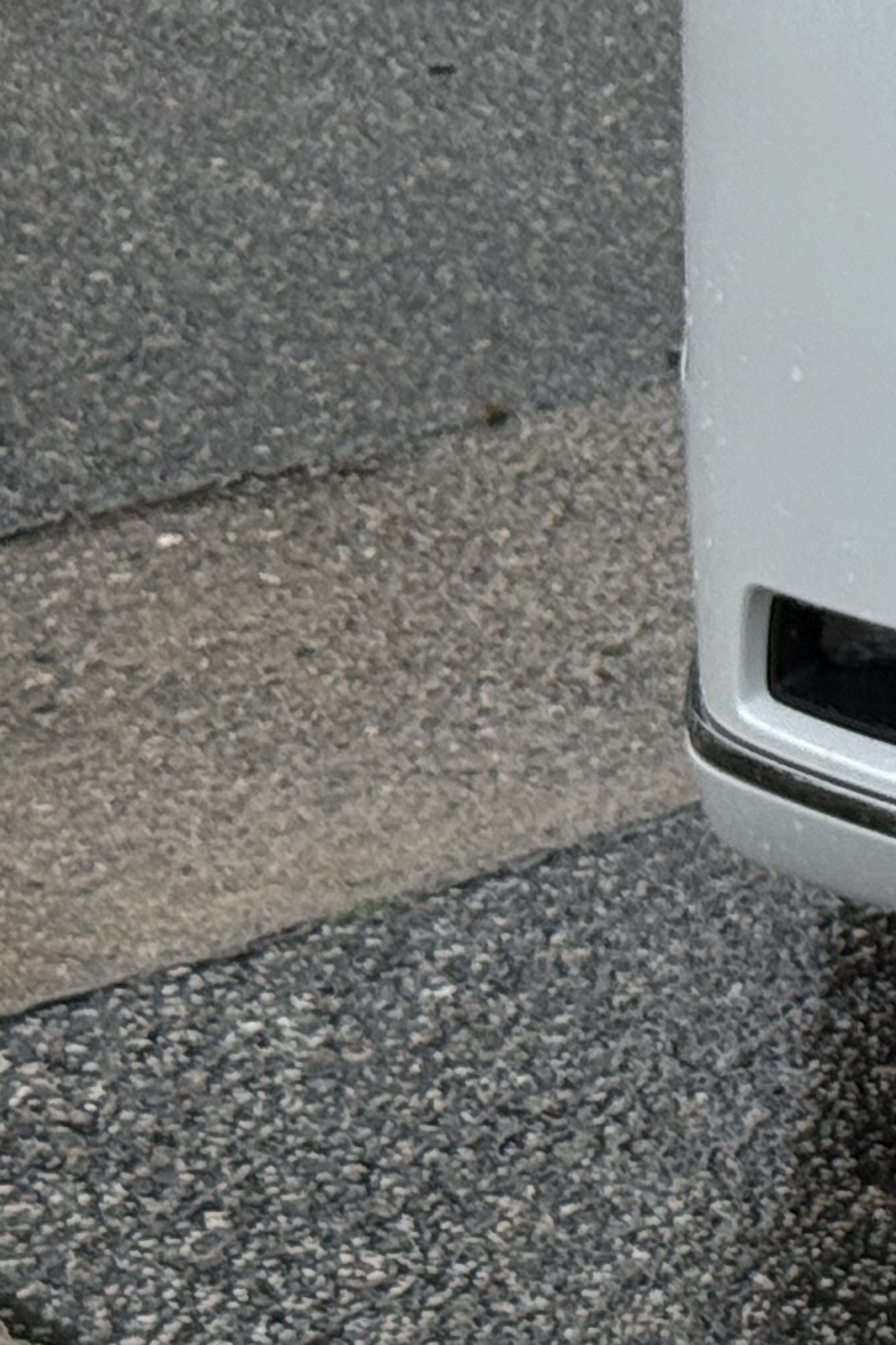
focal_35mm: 199
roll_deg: -1.2
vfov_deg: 10.1
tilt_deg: -9.1
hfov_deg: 6.5
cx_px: 2273
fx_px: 7434
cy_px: -490
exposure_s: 1/1456
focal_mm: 6.76
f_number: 1.78
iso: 64
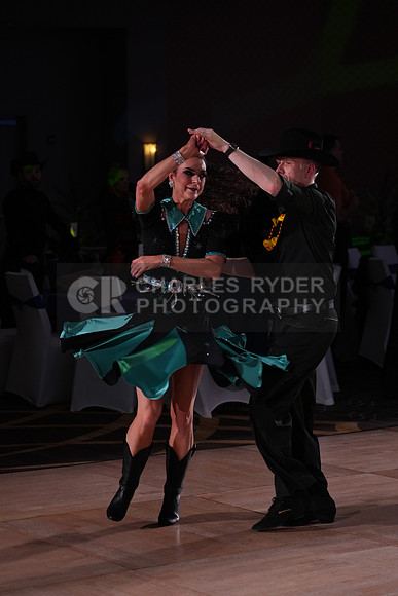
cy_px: 298
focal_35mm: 105
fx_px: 1740
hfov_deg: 13.0
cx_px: 199
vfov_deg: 19.5
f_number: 4
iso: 1600
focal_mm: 105
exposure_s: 1/400
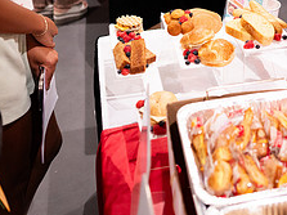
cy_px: -1
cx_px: 215
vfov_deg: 23.4
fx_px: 497
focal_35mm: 60
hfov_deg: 31.6
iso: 1250
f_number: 1.8
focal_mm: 24
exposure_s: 1/200
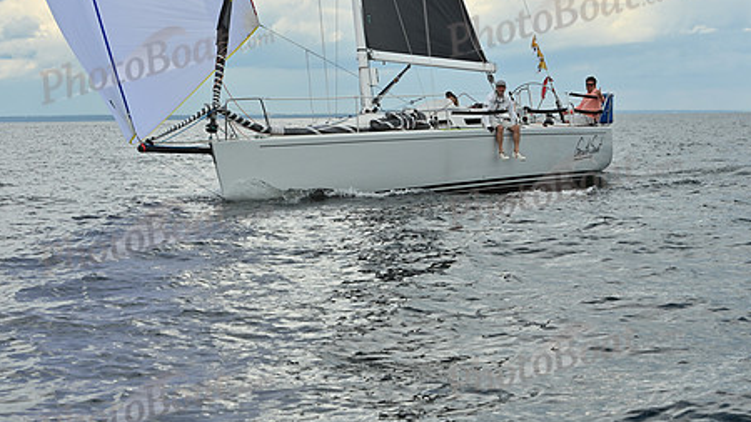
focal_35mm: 108
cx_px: 362
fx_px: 2150
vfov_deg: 11.2
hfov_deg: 19.8
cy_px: 124
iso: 250
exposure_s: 1/800
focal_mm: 80
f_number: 9
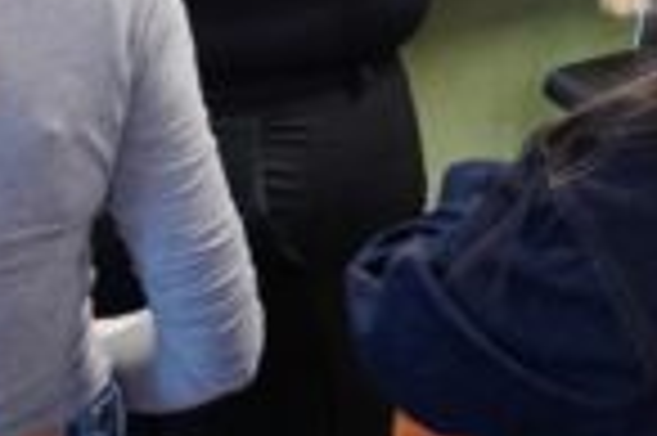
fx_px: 1258
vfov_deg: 18.4
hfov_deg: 29.0
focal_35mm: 69
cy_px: -117
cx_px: 459
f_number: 3.5
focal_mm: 16
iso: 2500
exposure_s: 1/161
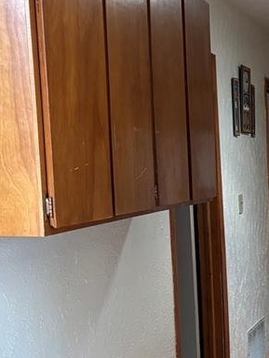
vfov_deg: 23.8
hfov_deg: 16.7
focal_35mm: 81
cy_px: 279
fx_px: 839
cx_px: 388
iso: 160
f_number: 1.6
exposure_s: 1/60
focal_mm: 5.96
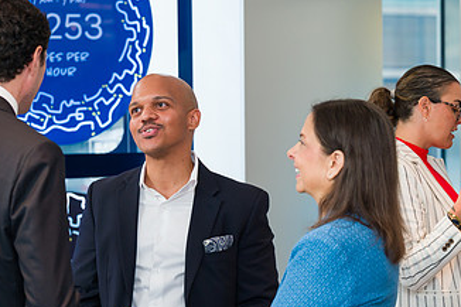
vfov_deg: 10.8
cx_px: 151
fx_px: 1625
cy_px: 204
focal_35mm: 127
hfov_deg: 16.1
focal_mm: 70
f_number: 3.2
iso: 400
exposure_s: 1/160
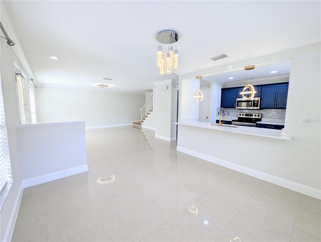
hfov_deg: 106.1
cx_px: 160
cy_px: 121
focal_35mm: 13
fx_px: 121
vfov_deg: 90.1
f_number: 2.2
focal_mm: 1.95
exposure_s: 1/238
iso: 49
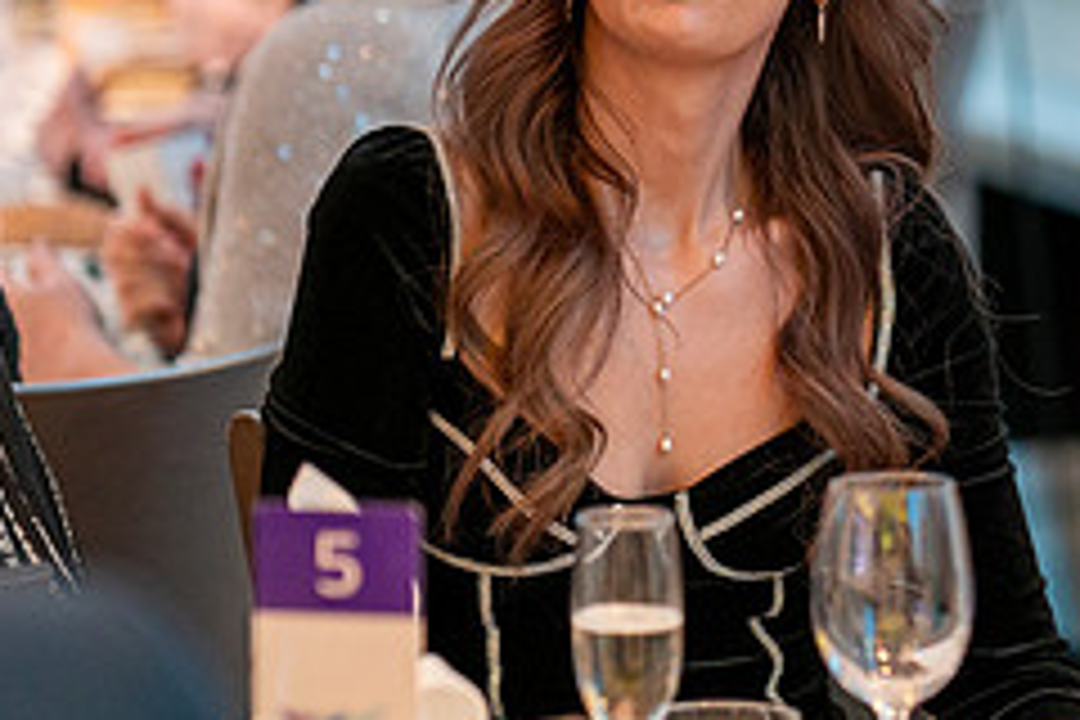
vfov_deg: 4.9
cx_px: 1408
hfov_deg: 7.2
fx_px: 8459
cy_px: 95
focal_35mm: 282
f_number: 1.6
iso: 1250
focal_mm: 85
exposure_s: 1/160
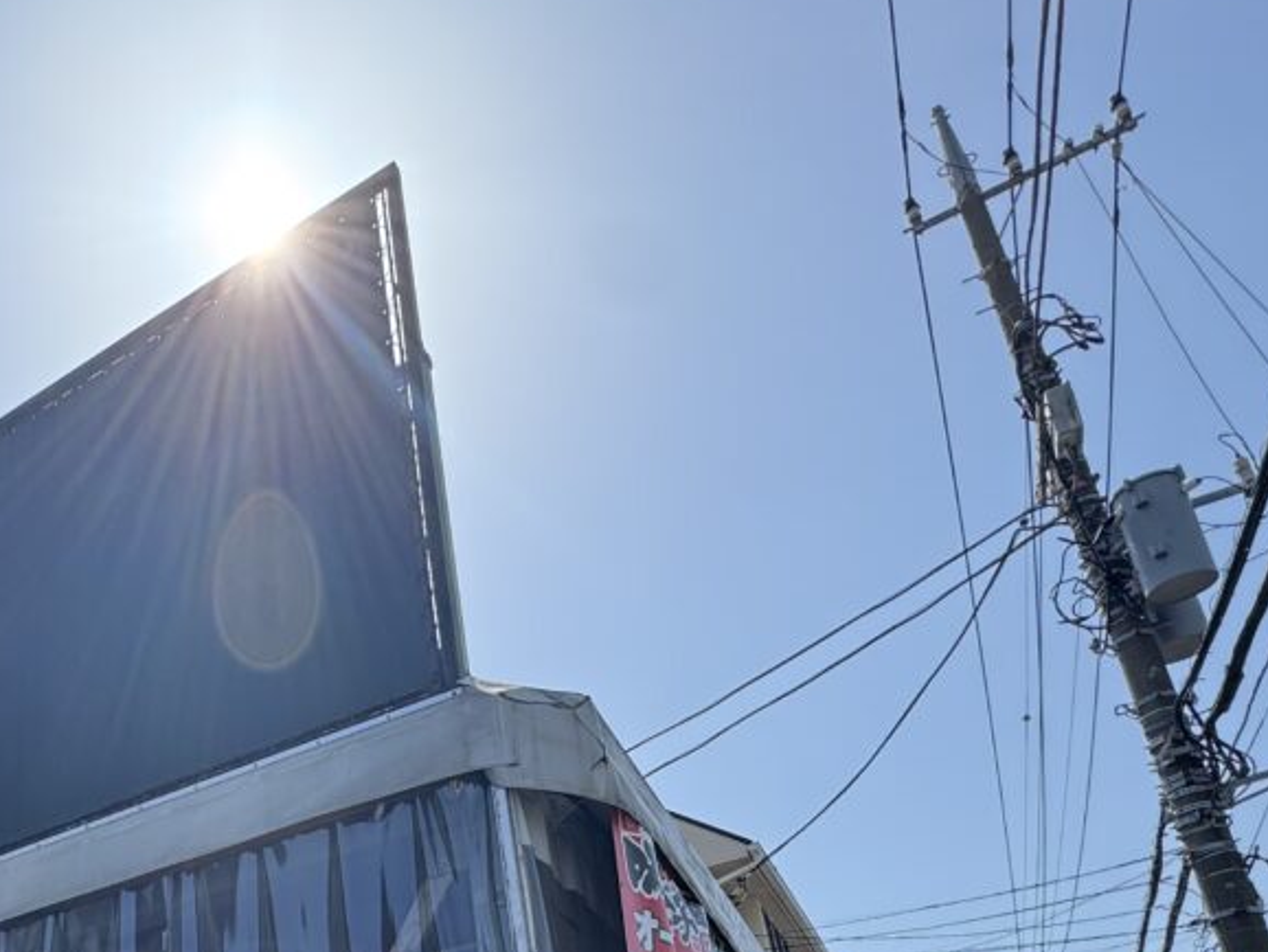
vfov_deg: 40.0
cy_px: 950
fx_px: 1136
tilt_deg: +23.3
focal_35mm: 31
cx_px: 263
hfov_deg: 54.5
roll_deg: +2.6
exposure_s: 1/1277
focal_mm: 2.22
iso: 40
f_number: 2.2
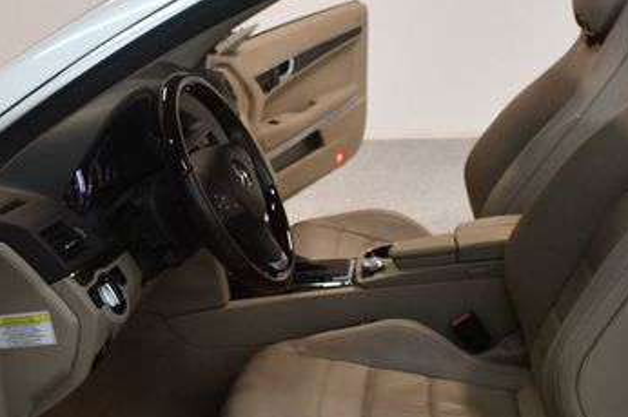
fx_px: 871
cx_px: 345
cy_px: 207
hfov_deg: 39.6
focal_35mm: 50
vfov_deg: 26.9
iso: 1100
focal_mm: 18
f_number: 3.5
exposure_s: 1/125
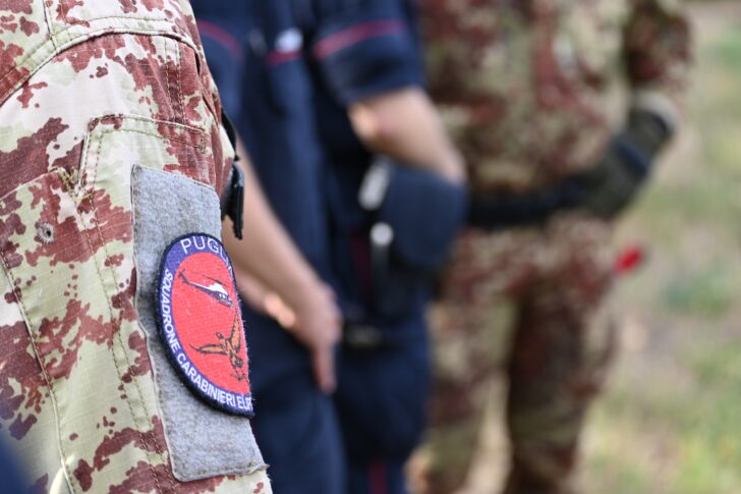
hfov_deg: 20.6
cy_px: 247
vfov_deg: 13.8
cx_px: 370
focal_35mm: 99
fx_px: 2037
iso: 100
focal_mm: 66
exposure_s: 1/125
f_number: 4.8
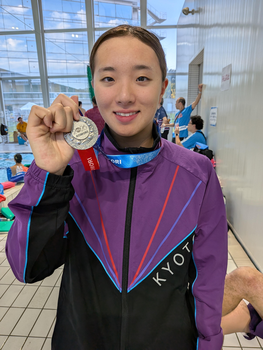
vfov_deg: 71.6
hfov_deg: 56.8
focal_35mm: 24
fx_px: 243
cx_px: 132
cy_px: 175
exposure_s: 1/120
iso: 28
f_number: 1.7
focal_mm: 4.53
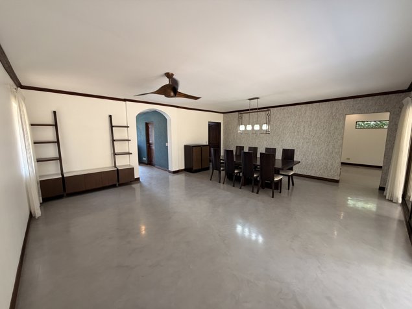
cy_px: 154
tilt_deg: -8.3
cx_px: 206
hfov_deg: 102.1
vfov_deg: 85.7
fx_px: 167
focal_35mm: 14
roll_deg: +0.1
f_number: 2.2
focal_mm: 2.22
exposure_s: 1/120
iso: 200
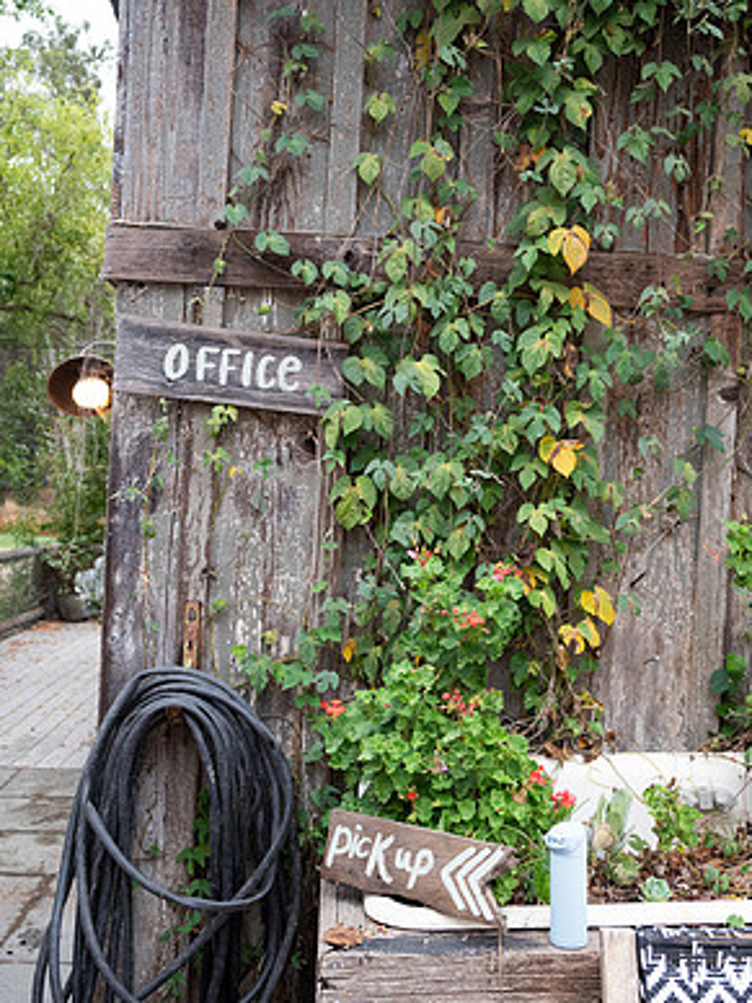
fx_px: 1130
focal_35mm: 39
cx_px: 367
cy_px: 483
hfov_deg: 36.8
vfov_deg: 47.9
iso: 2500
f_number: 5
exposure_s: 1/1250
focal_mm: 35
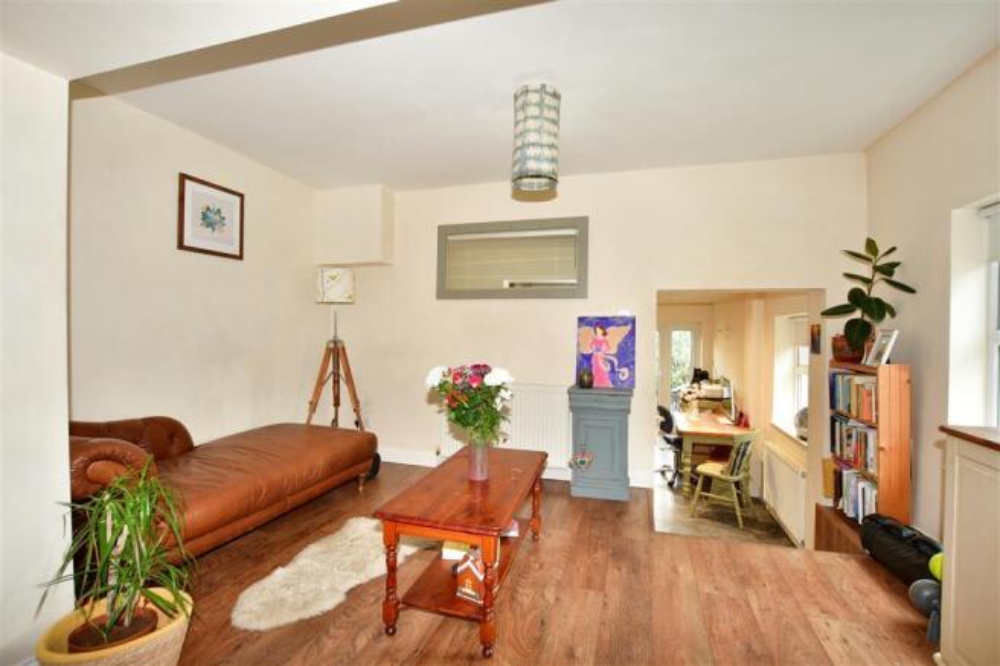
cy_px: 333
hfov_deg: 100.4
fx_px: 417
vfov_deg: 77.3
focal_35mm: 15
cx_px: 500
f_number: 10
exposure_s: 1/3
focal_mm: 10
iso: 250
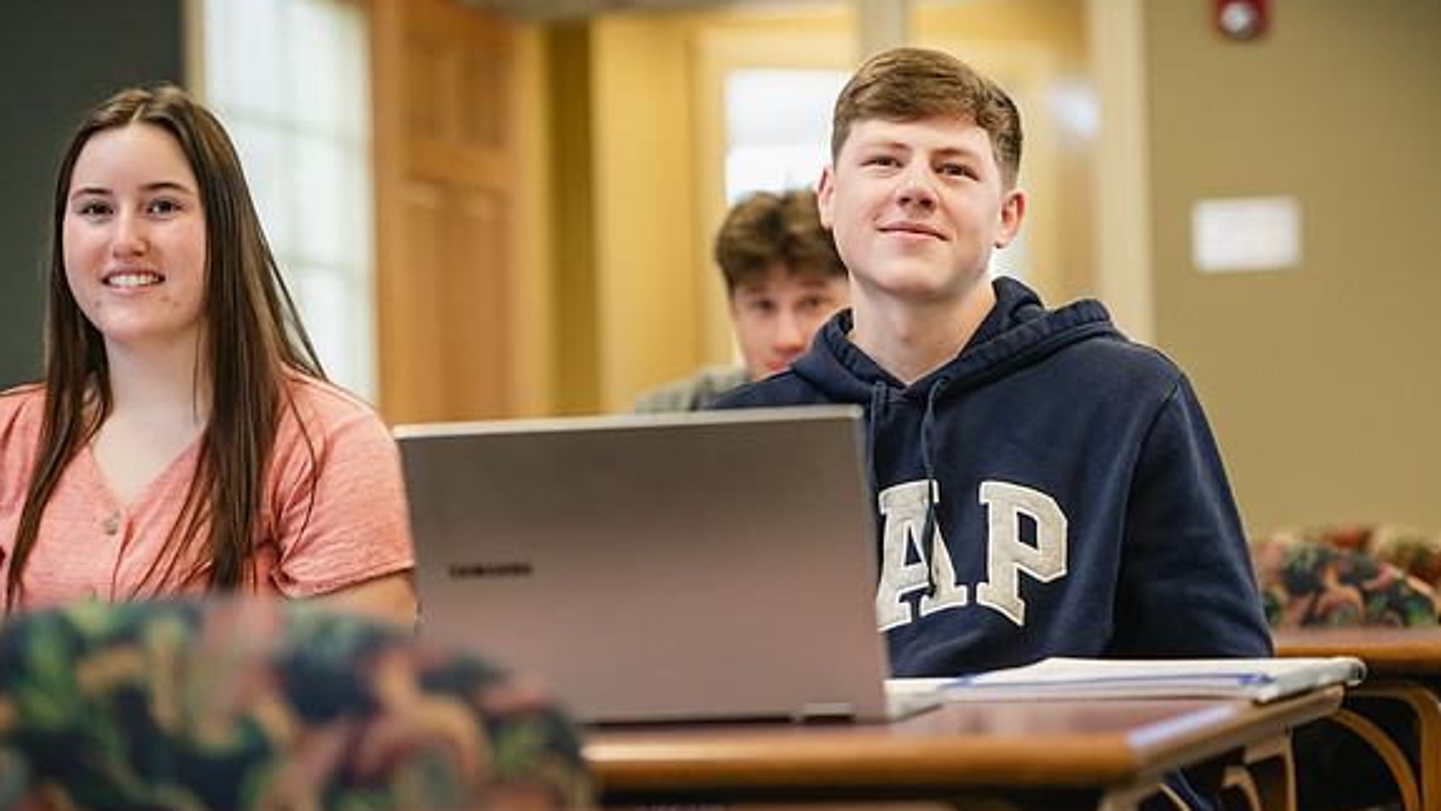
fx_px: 4127
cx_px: 720
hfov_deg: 19.8
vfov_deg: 11.2
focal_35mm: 108
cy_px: 345
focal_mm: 102
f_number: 3.2
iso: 1600
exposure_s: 1/200
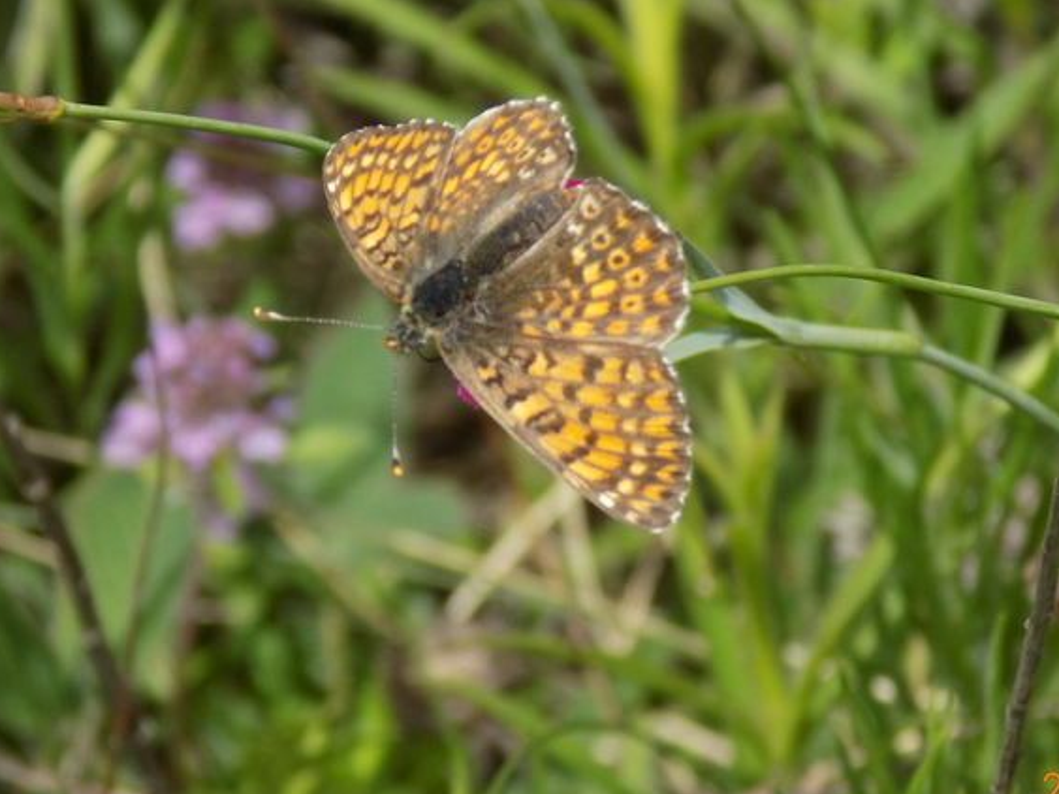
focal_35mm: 609
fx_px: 18627
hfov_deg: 3.3
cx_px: 582
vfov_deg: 2.4
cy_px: 327
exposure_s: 1/320
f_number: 5.9
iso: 80
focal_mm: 71.5
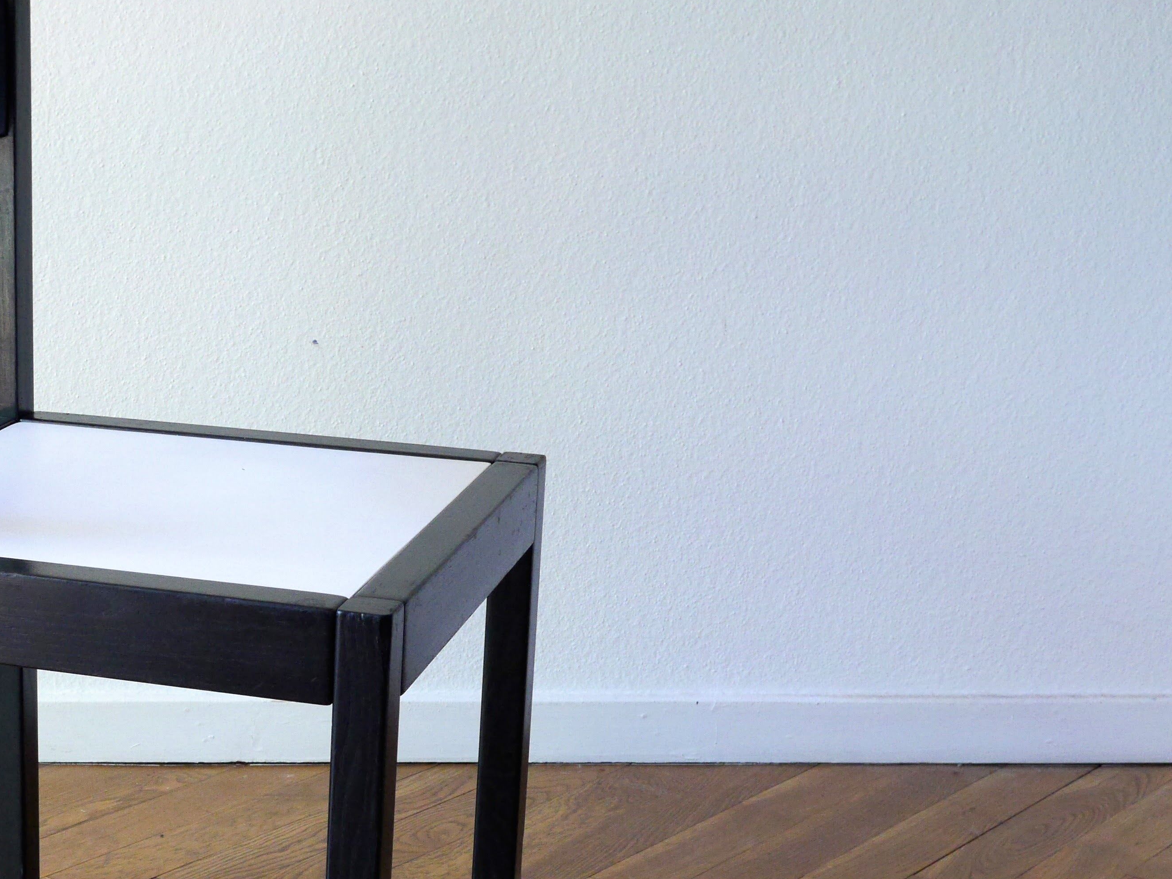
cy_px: 657
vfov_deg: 20.8
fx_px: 2370
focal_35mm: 70
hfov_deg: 27.0
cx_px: 155
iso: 1600
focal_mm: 20
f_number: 6.3
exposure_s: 1/60
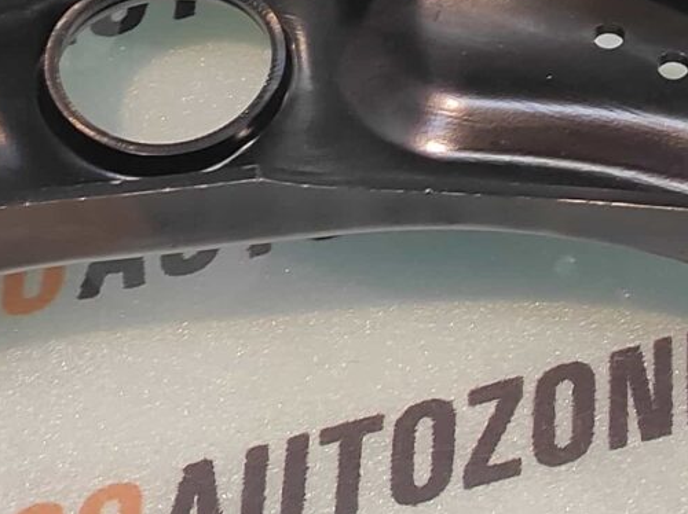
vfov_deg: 16.8
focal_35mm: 87
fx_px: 1727
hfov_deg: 22.5
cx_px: 315
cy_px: 109
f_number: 1.79
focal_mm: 4.74
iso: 141
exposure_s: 1/33
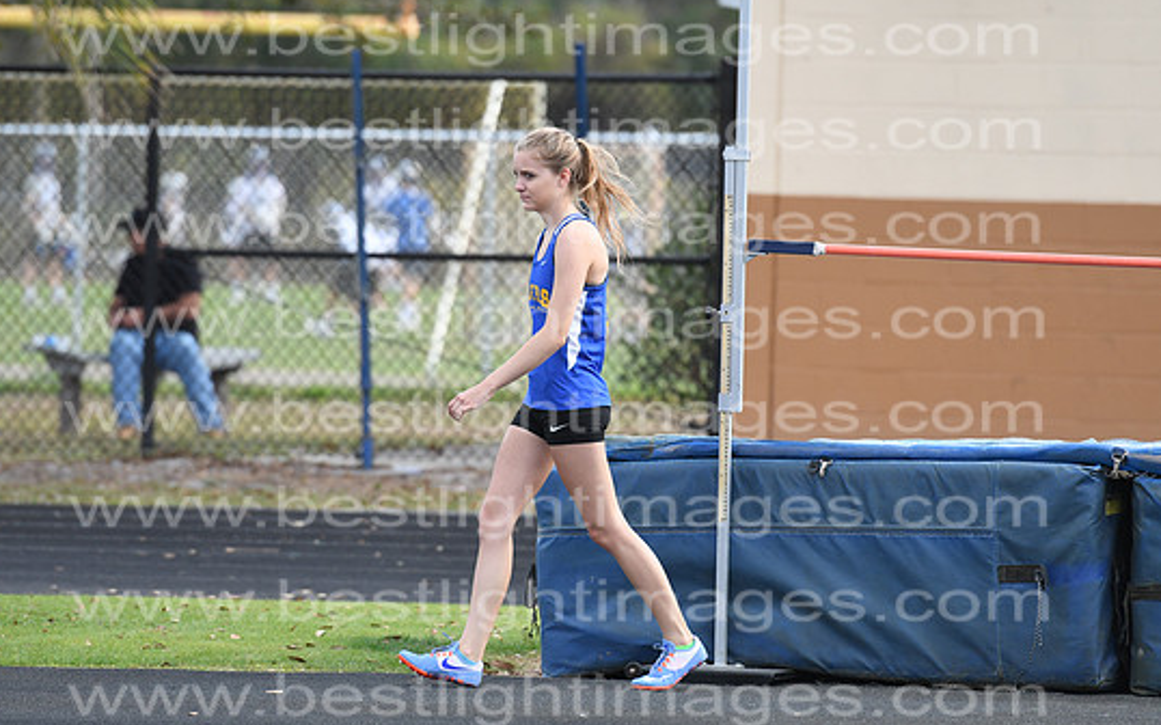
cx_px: 559
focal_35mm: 330
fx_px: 10439
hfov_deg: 6.4
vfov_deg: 4.0
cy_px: 370
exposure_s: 1/1250
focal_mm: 200
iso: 400
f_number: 4
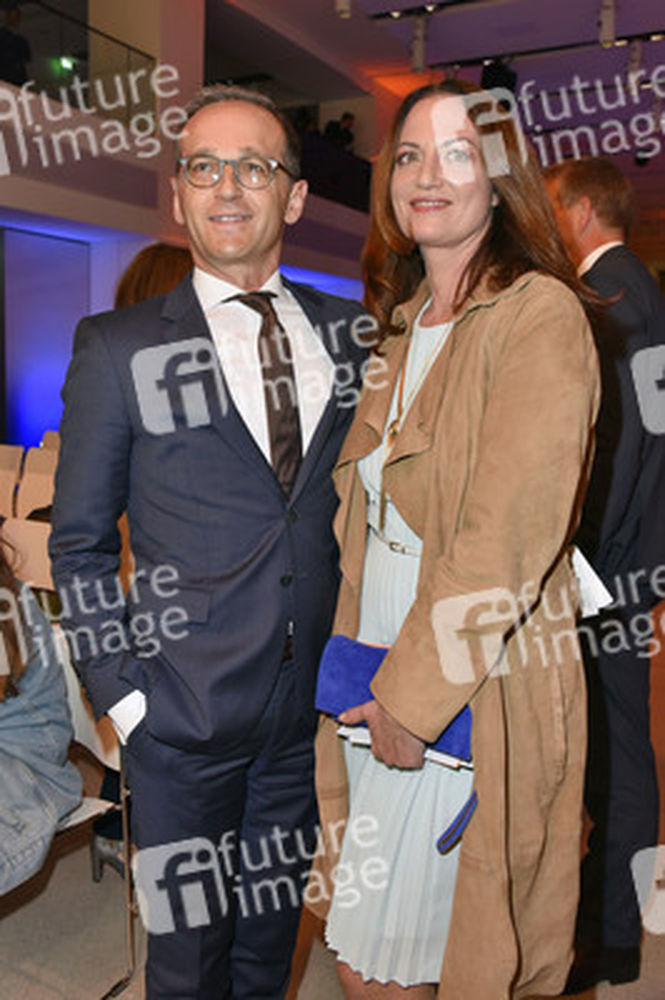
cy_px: 500
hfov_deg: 43.5
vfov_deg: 62.0
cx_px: 332
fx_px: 833
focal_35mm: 30
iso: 1000
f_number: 5.6
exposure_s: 1/125
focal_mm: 30
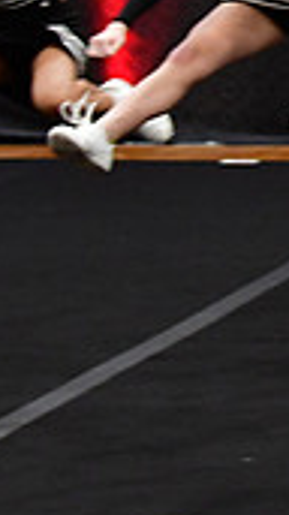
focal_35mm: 458
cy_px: -17
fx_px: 6249
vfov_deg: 4.7
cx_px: 810
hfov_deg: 2.6
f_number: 3.5
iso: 4000
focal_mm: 86
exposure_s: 1/500
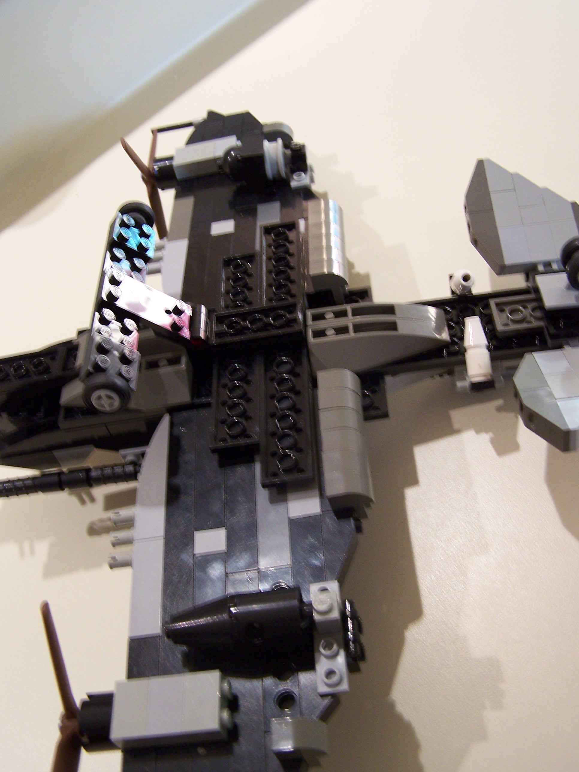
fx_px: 847
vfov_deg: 49.0
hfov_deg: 37.7
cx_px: 290
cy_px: 386
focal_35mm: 38
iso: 140
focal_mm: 6.3
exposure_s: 1/8
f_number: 2.8
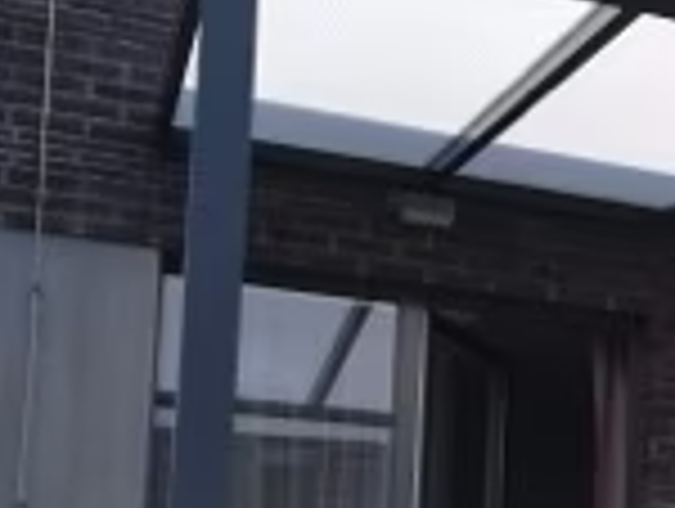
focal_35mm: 83
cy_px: 562
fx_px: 1621
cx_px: 999
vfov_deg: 17.2
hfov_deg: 20.3
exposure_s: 1/534
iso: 50
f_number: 2.2
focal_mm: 3.83
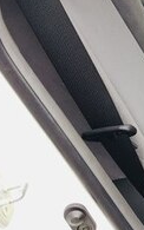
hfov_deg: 10.6
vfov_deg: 19.8
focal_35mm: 104
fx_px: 653
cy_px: 52
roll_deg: +1.5
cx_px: 359
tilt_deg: -23.2
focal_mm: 4.15
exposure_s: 1/121
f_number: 2.2
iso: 25
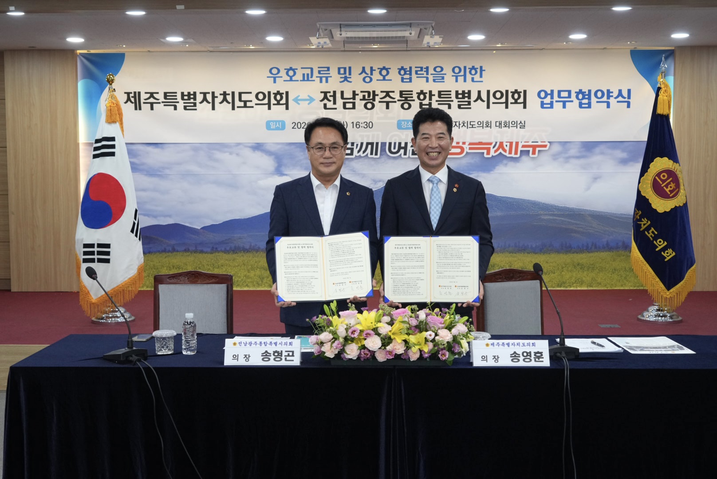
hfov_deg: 44.5
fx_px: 877
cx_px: 358
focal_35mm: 44
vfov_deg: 30.6
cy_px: 240
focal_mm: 44
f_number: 7.1
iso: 2500
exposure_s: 1/125
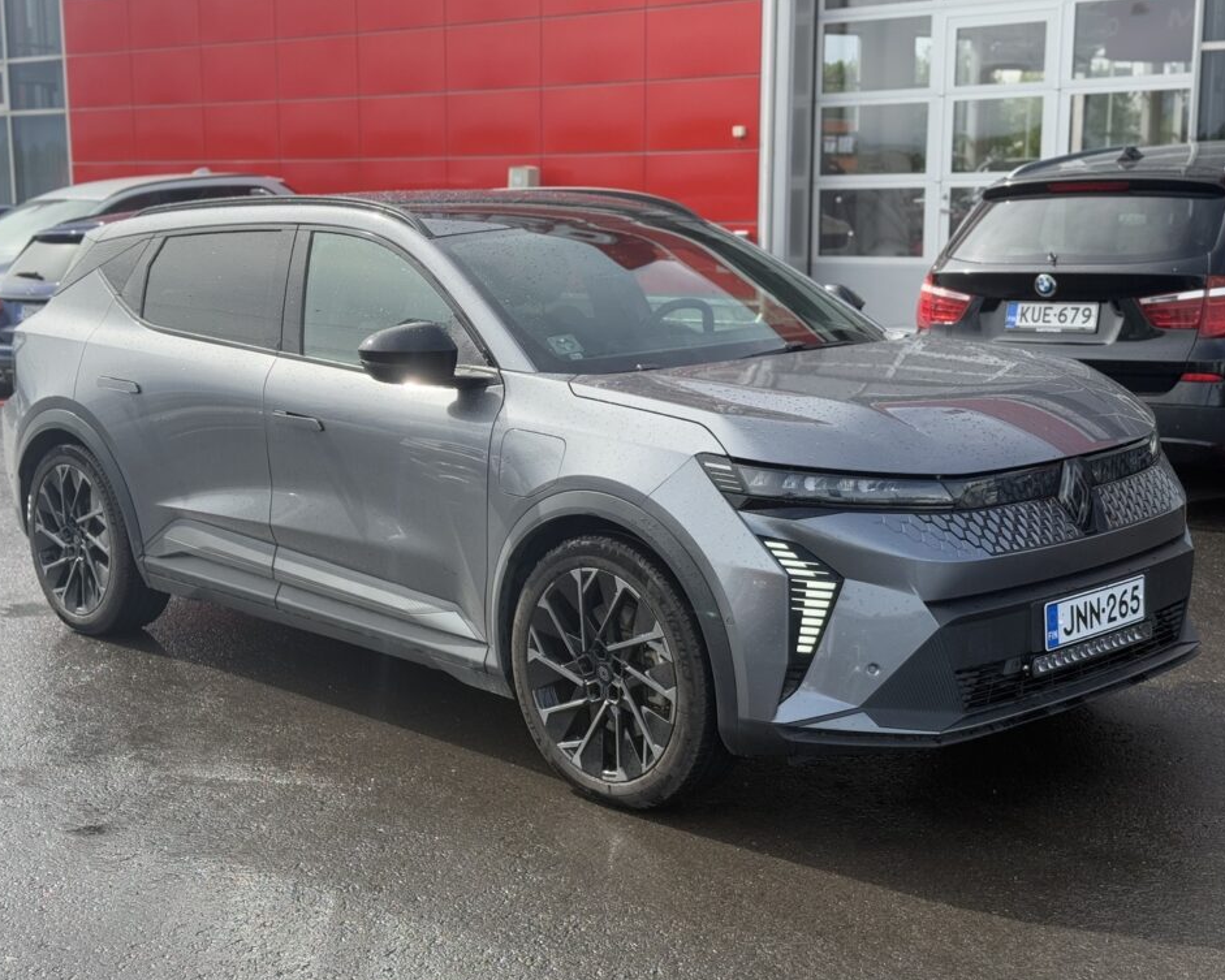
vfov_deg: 29.7
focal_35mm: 51
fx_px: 1849
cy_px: 495
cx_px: 566
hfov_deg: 36.6
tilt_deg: -8.9
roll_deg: +0.2
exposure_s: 1/1931
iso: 64
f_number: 1.78
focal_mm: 6.76
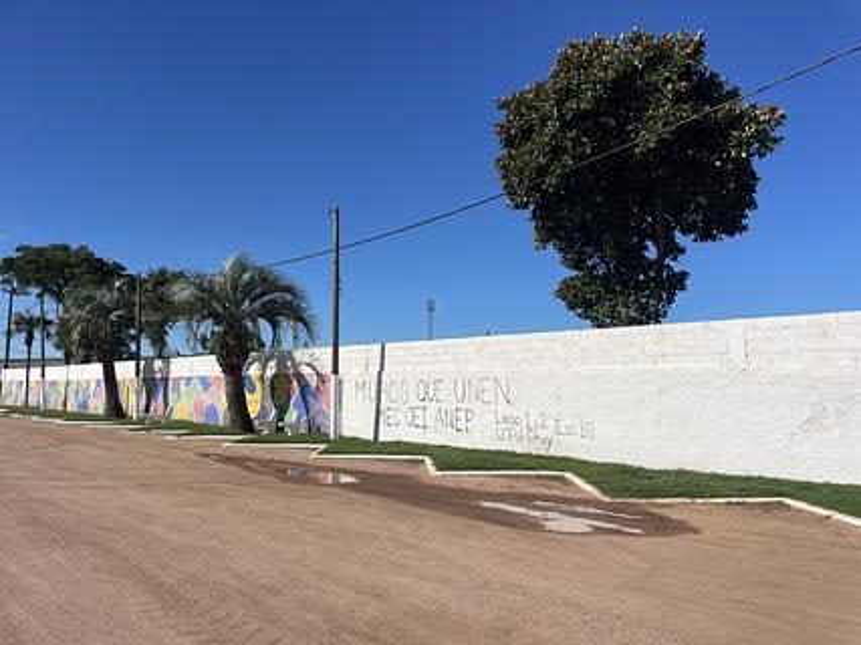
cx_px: 430
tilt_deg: +5.2
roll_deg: -0.4
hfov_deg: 67.3
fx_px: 647
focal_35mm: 26
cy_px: 322
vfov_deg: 53.0
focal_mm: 4.2
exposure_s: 1/7813
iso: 32
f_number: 1.6
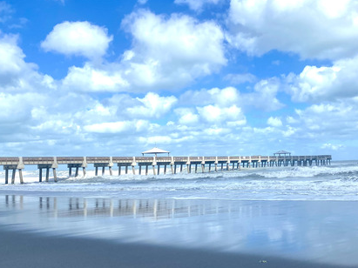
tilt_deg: -2.4
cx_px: 211
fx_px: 393
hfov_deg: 48.8
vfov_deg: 37.1
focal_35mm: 38
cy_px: 190
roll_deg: +1.7
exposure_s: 1/5236
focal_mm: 4.25
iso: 32
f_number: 1.8
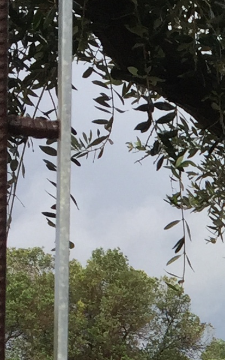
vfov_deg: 13.2
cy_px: 490
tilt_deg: -0.4
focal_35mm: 152
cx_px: 573
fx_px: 1490
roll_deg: +1.0
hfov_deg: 7.9
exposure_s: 1/706
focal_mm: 4.15
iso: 32
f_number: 2.2
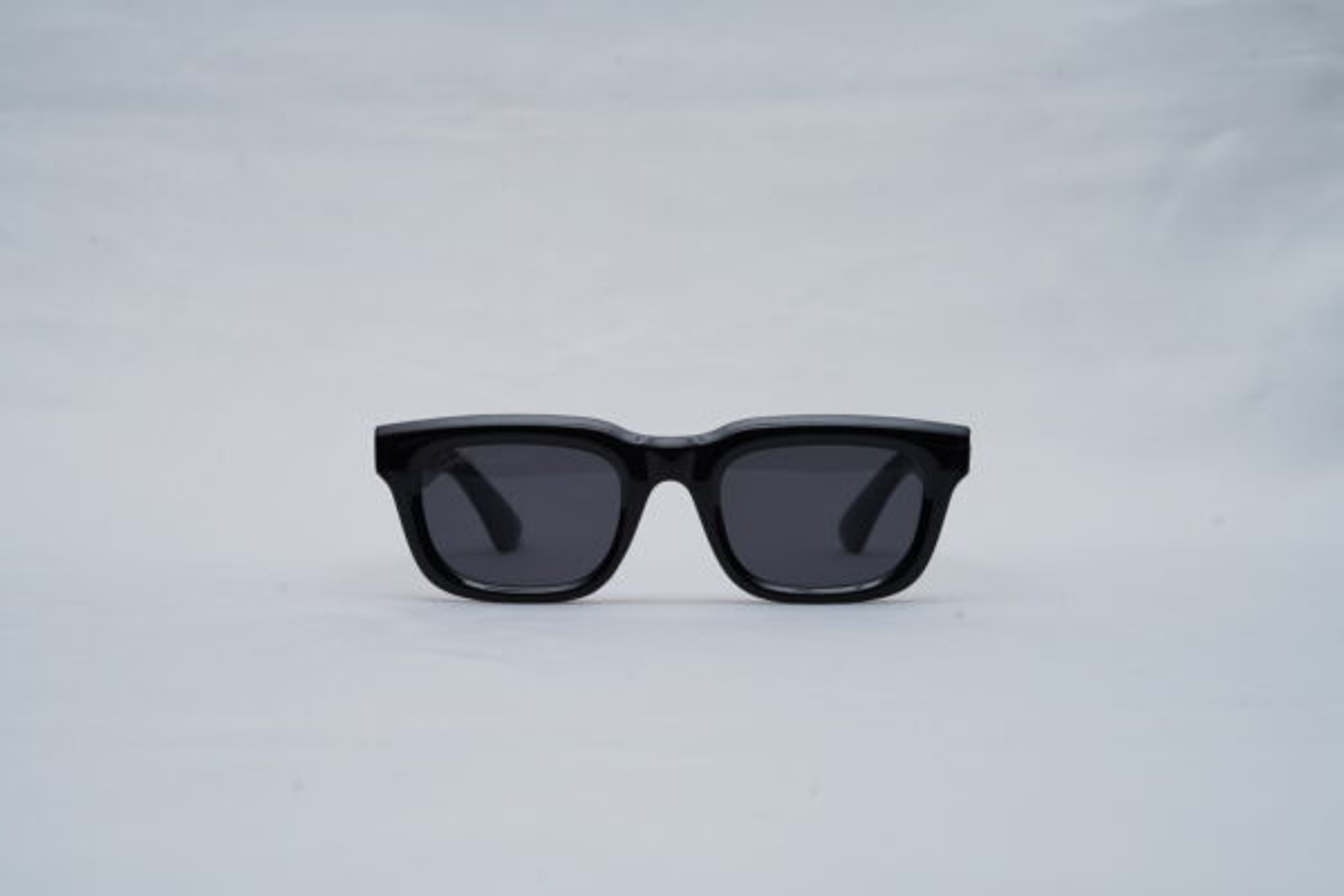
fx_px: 1867
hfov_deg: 39.6
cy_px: 448
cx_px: 672
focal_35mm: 50
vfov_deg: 27.0
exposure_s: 1/160
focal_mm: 50
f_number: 9
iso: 100
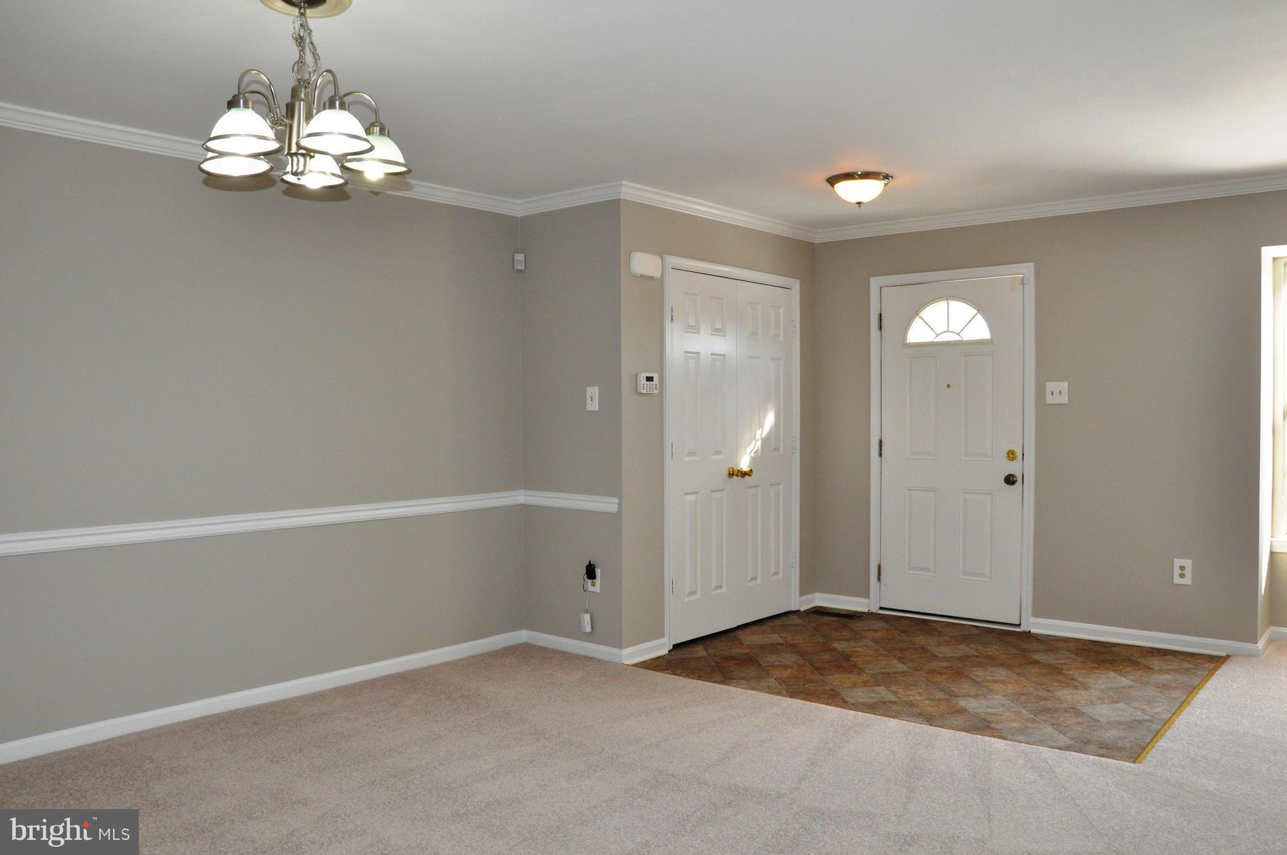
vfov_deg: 47.8
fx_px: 964
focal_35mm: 27
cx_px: 644
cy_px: 428
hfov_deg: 67.4
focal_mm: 18
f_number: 9
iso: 1000
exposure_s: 1/200
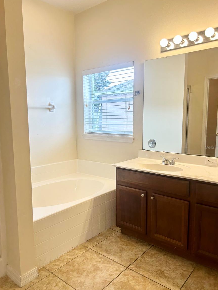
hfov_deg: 51.4
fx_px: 227
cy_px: 147
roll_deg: +0.4
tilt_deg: -8.2
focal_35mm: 27
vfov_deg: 65.3
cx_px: 110
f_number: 1.5
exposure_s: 1/120
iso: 32
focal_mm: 5.7
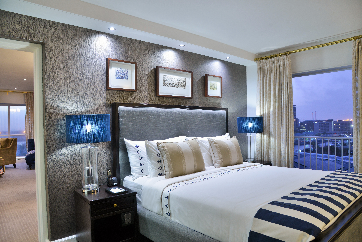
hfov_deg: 73.7
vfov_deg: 53.2
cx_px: 181
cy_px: 121
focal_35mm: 24
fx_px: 241
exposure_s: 1/4
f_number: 7.1
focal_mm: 24
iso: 320
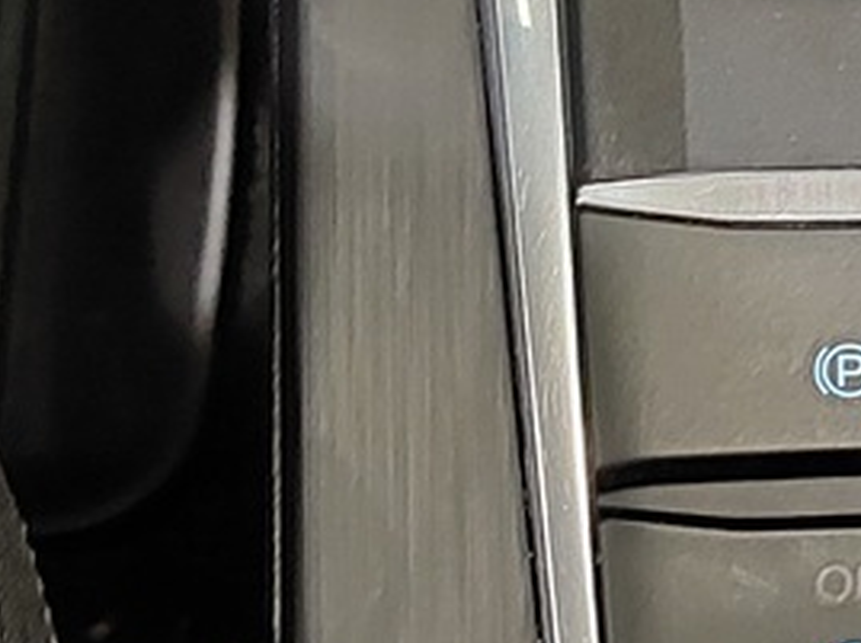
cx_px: 1376
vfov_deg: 11.0
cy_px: 160
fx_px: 3329
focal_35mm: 134
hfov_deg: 13.7
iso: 800
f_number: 1.8
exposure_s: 1/25
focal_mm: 5.23
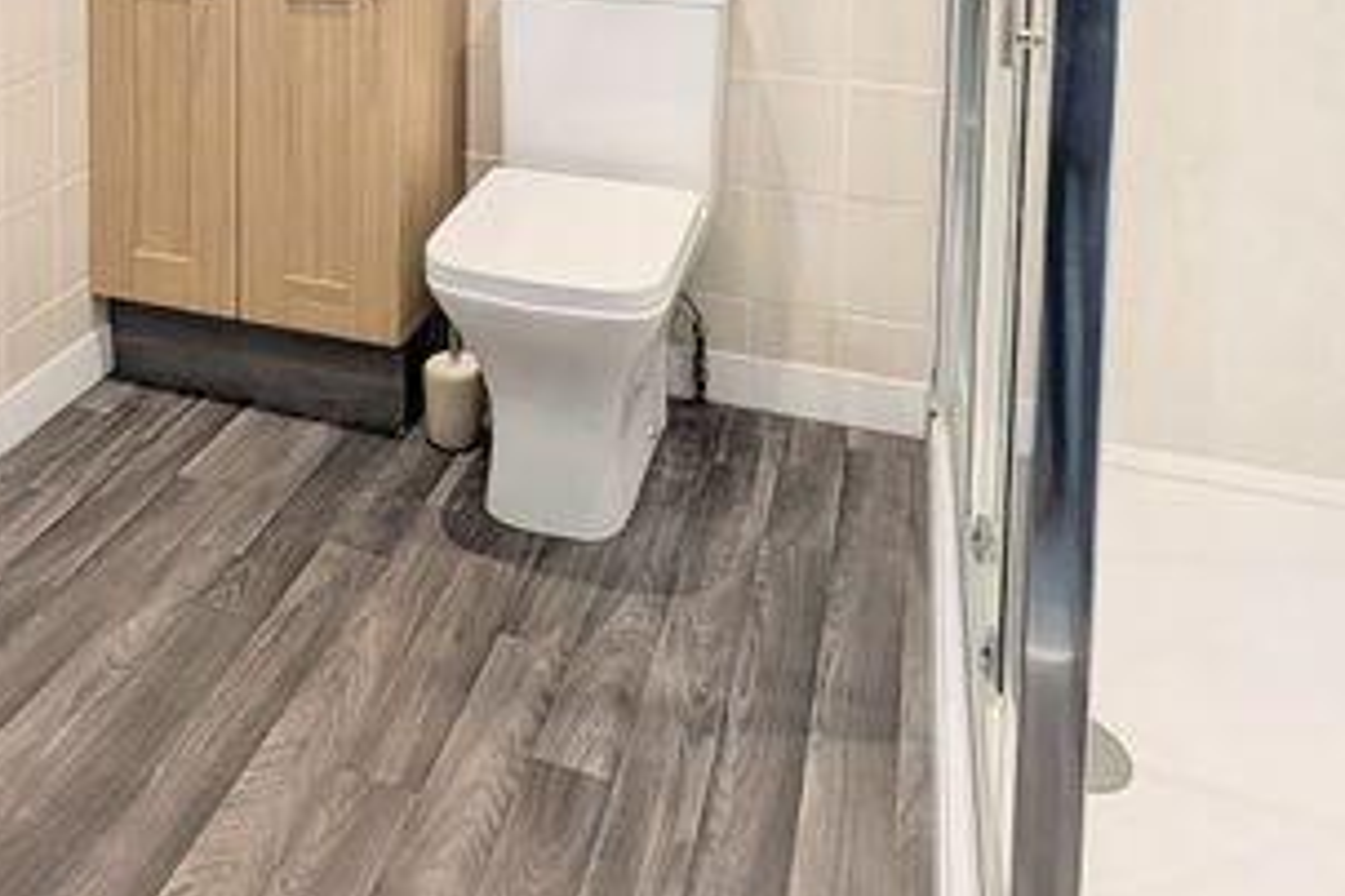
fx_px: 1233
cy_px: -142
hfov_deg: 55.3
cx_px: 391
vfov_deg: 33.5
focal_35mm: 33
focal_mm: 2.02
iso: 44
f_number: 1.7
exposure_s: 1/404
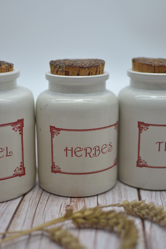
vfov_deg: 37.9
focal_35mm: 52
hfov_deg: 25.8
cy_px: 124
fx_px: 363
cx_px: 83
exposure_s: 1/500
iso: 100
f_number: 1.8
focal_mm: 35
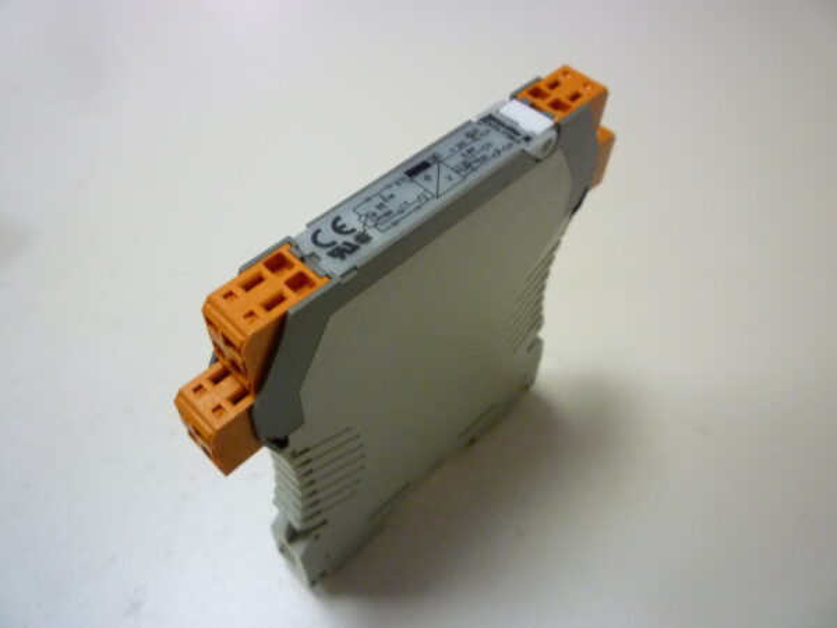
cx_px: 418
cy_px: 314
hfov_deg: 61.7
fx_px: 701
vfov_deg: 48.2
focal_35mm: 29
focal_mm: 5.2
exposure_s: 1/30
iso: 400
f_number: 3.3
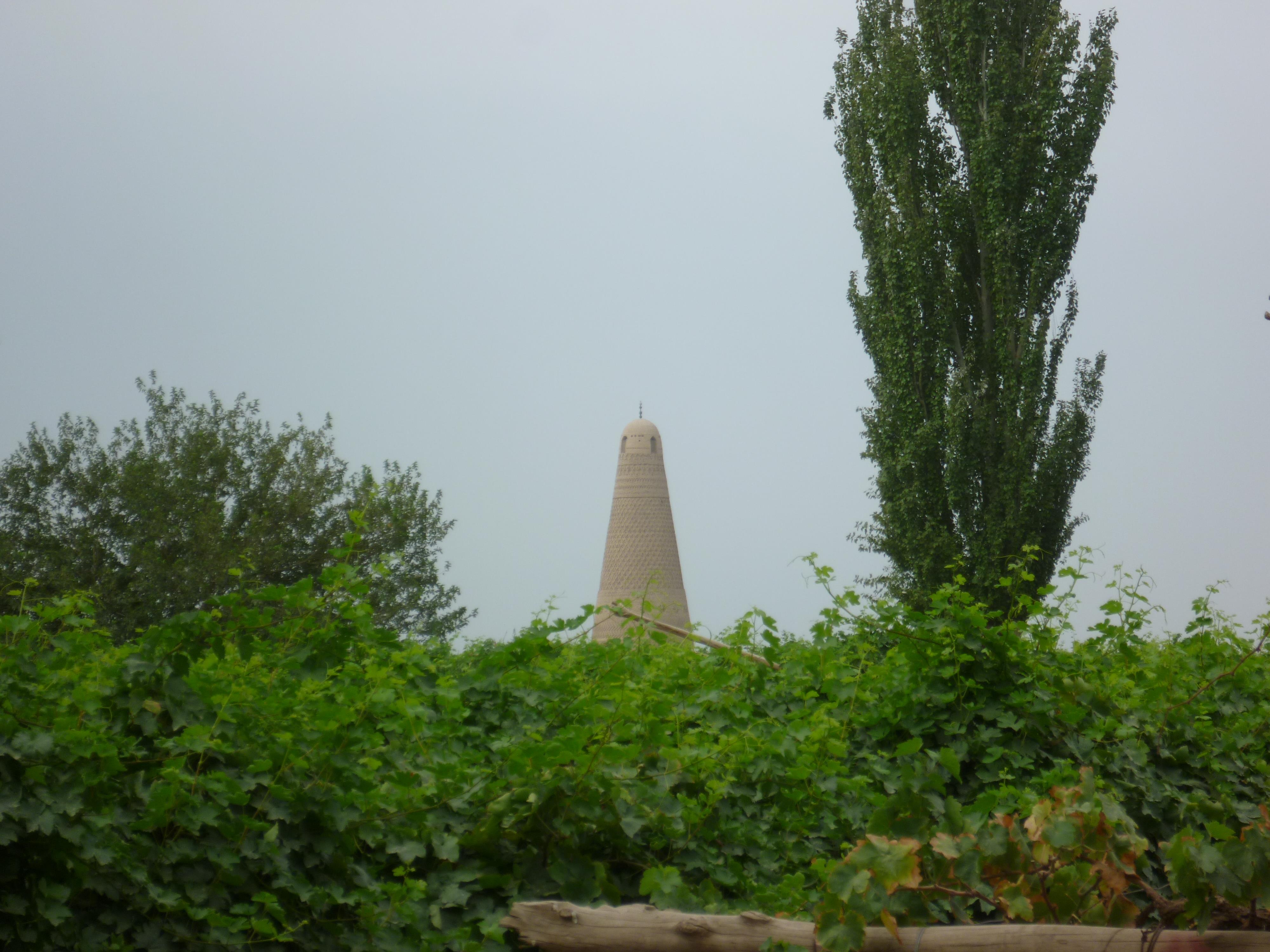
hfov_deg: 14.1
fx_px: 5136
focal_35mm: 140
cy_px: 476
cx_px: 635
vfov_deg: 10.6
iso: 80
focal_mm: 25
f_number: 6.9
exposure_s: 1/200
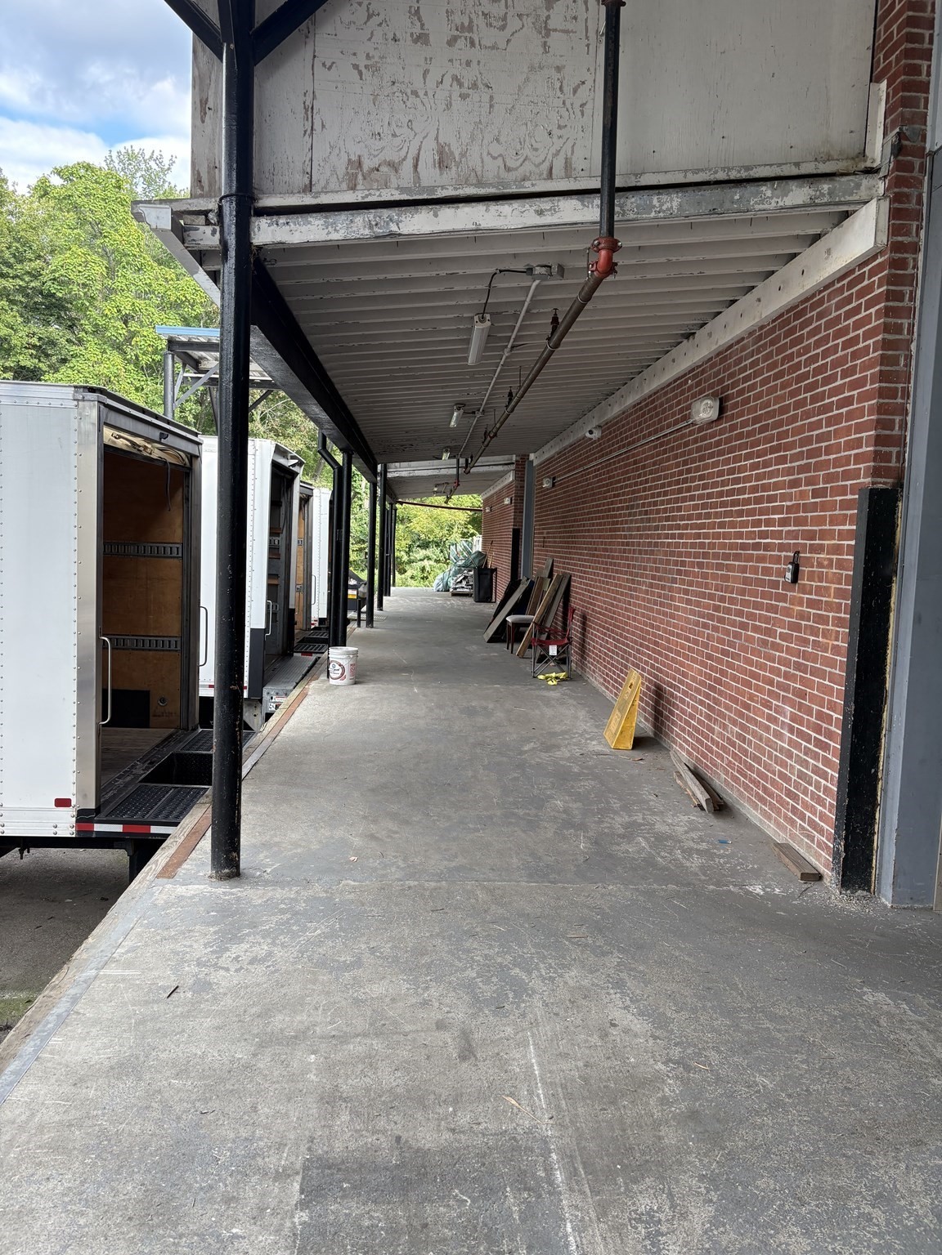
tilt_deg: -4.8
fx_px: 943
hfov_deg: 53.1
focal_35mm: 26
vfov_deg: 67.3
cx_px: 471
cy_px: 628
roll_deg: -2.0
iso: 64
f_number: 1.6
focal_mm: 5.96
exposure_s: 1/194
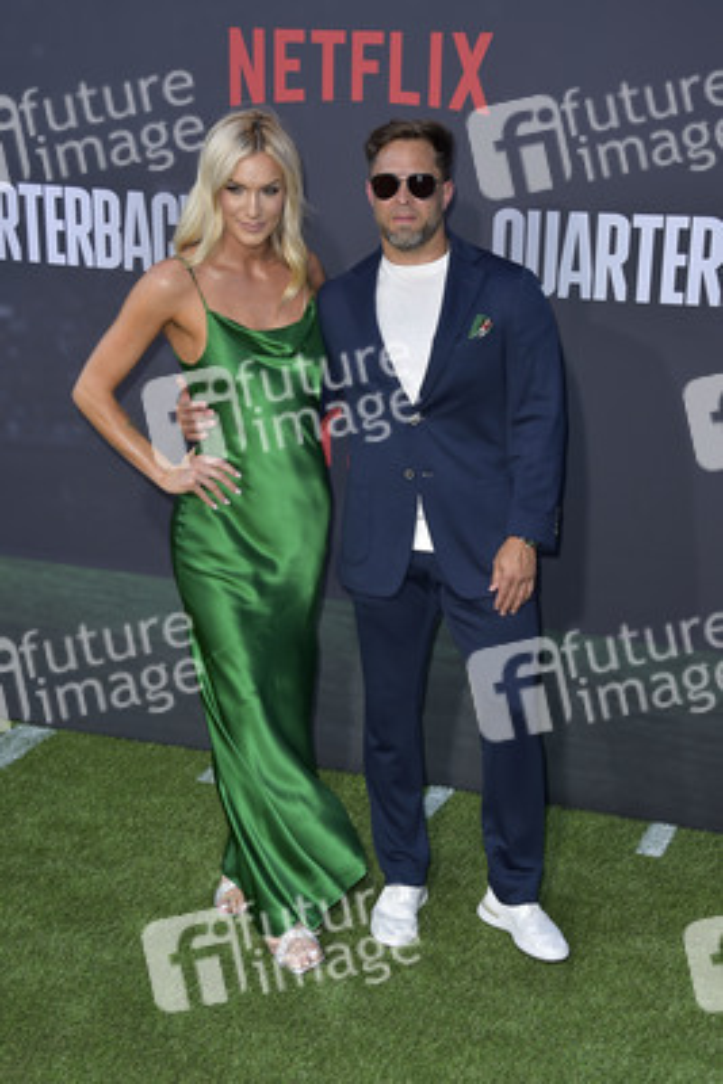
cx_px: 362
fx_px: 1655
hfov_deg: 24.6
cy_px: 542
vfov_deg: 36.2
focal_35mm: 55
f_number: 6.3
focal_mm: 55
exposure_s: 1/250
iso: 320
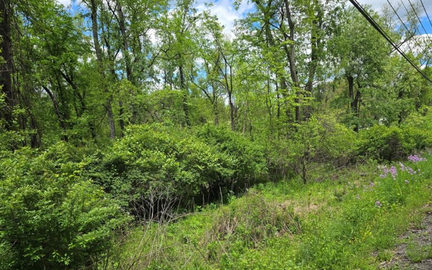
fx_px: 294
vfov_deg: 49.1
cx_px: 213
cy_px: 155
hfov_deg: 72.5
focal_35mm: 25
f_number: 1.7
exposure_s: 1/410
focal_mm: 6.3
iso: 12
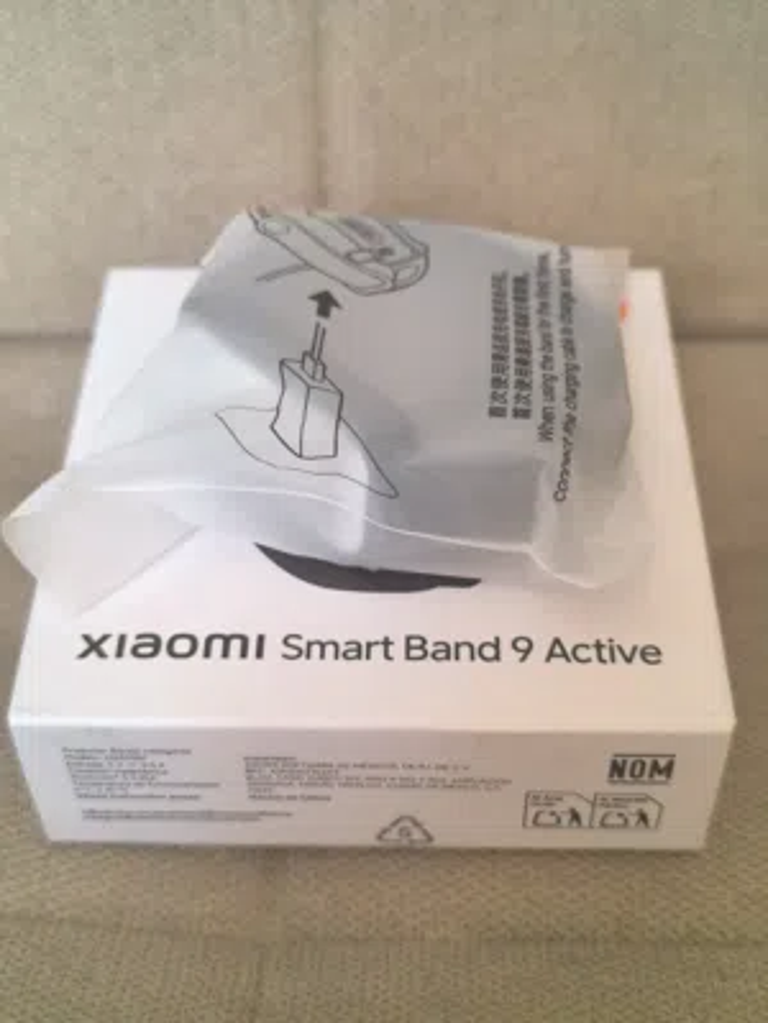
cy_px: 512
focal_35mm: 46
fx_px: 1361
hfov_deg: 31.5
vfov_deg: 41.2
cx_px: 384
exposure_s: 1/50
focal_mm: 6.14
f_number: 1.65
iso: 640
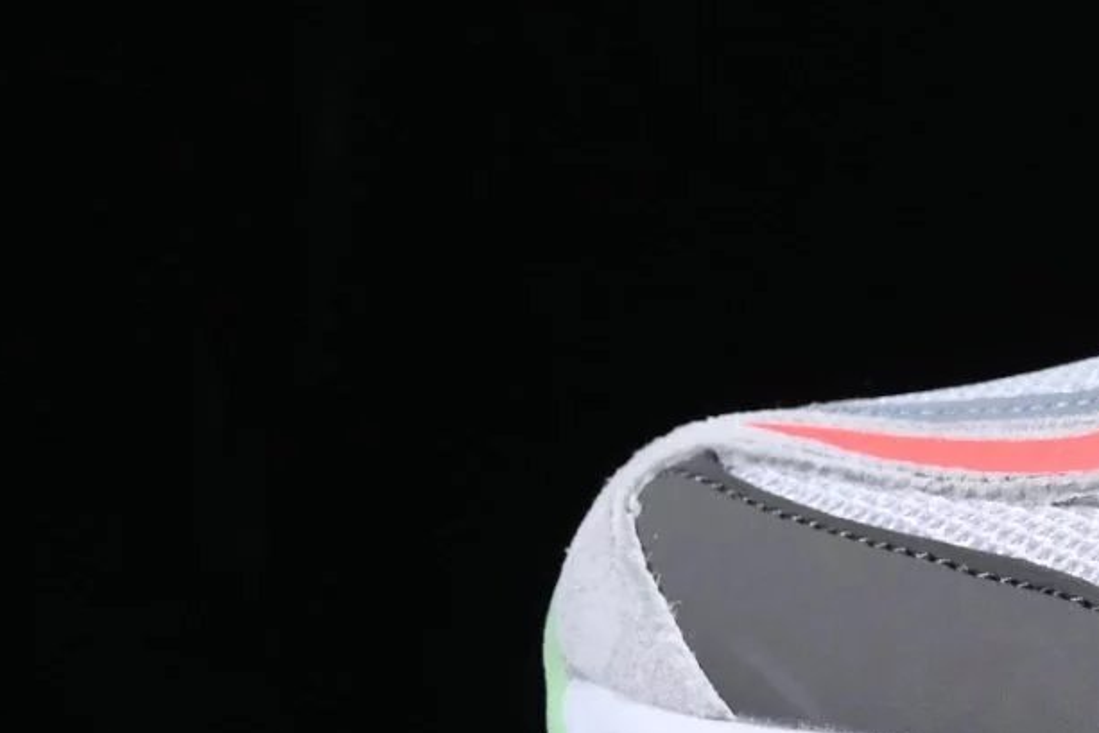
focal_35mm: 313
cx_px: 2216
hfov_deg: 6.4
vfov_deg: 4.4
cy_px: 180
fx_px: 9557
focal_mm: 50
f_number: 8
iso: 160
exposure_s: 1/80
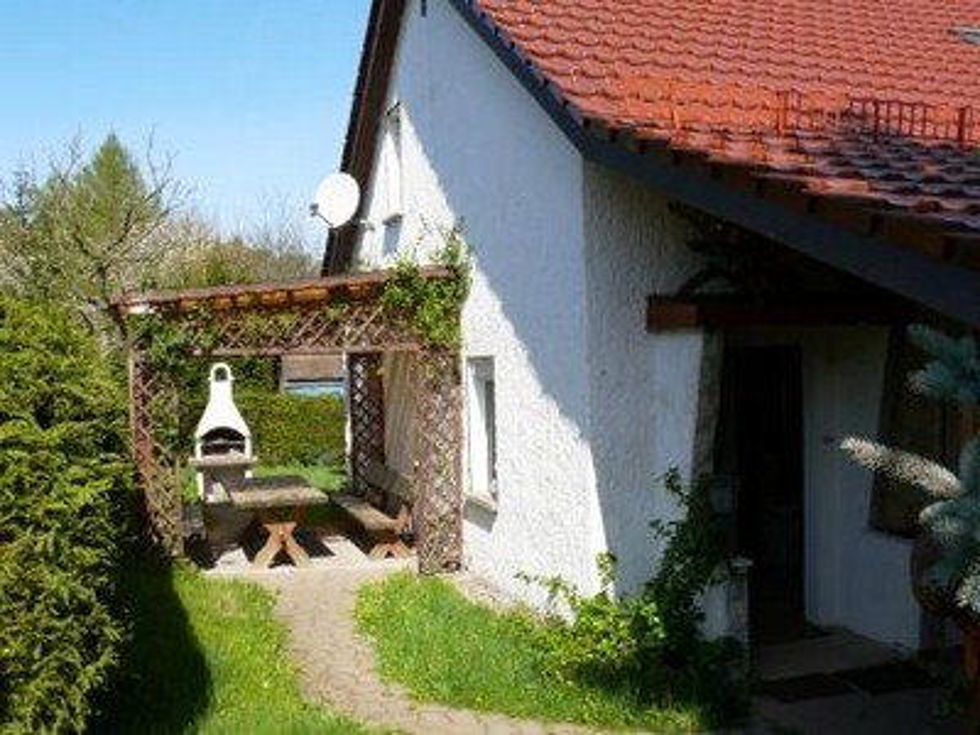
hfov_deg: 52.6
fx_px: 991
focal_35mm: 35
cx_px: 490
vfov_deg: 40.7
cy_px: 368
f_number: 5.6
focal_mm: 7.4
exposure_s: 1/400
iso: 100
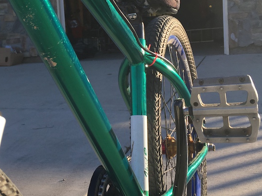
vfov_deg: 26.9
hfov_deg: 34.9
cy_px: 76
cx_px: 70
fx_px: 409
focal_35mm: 54
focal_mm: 4.15
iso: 32
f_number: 2.2
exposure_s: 1/842
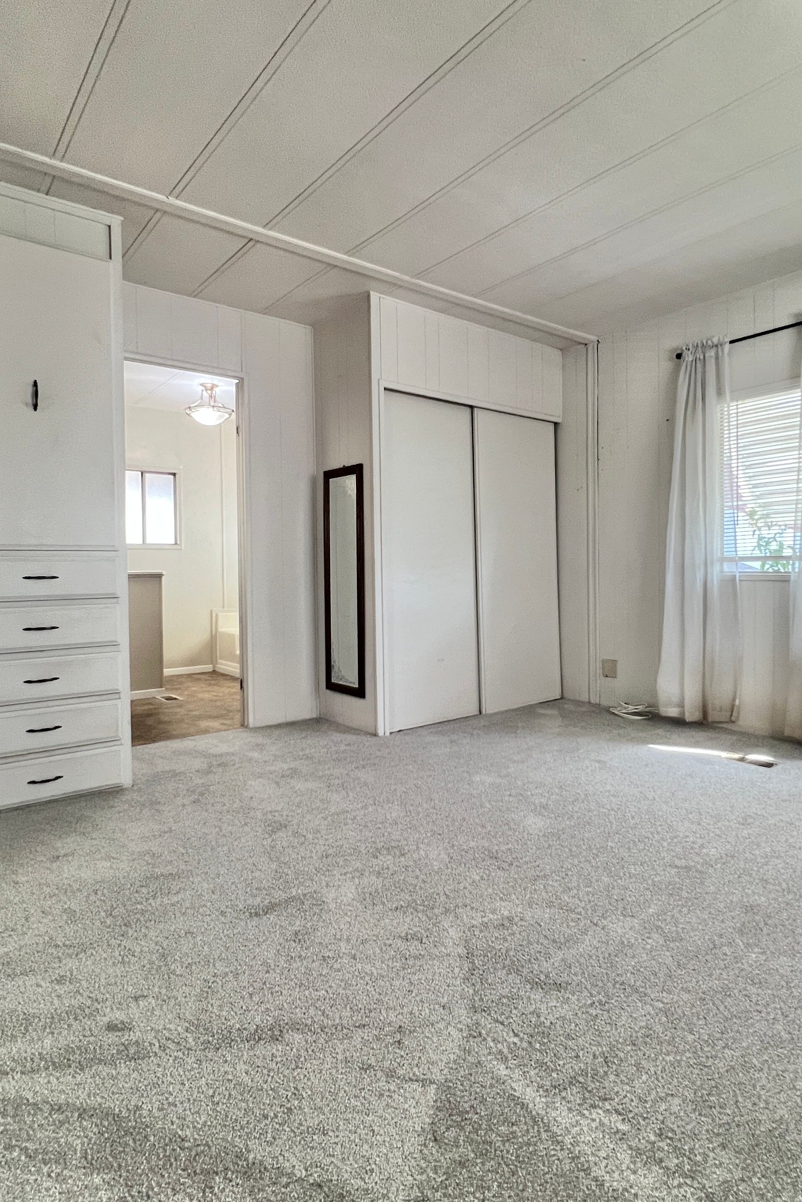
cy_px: 588
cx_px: 440
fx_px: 635
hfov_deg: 64.4
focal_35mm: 19
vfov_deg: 86.9
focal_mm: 1.57
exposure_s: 1/60
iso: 200
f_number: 1.8
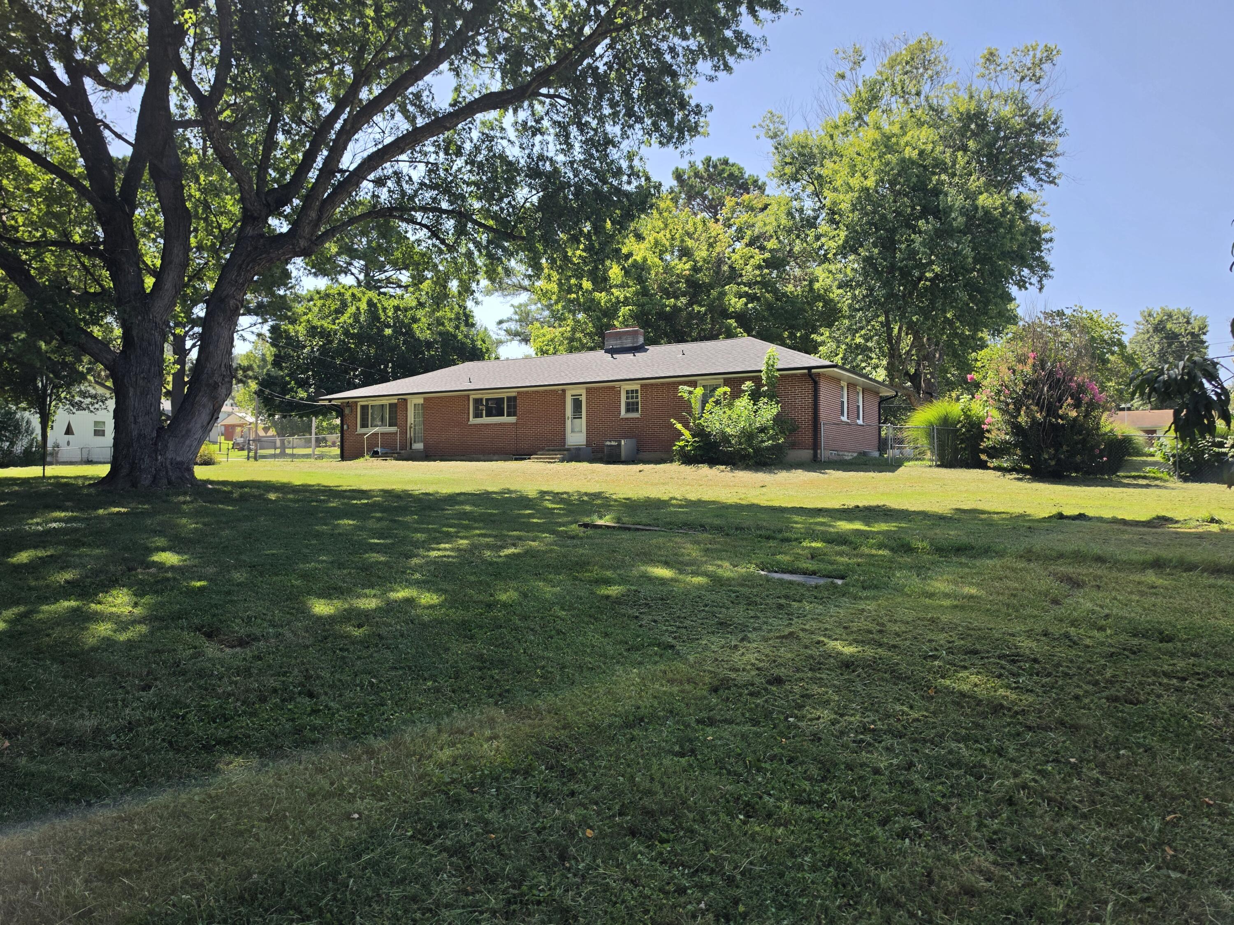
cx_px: 617
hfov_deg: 73.9
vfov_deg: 58.9
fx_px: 820
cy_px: 462
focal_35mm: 23
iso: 64
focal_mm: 6.5
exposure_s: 1/3075
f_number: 1.4
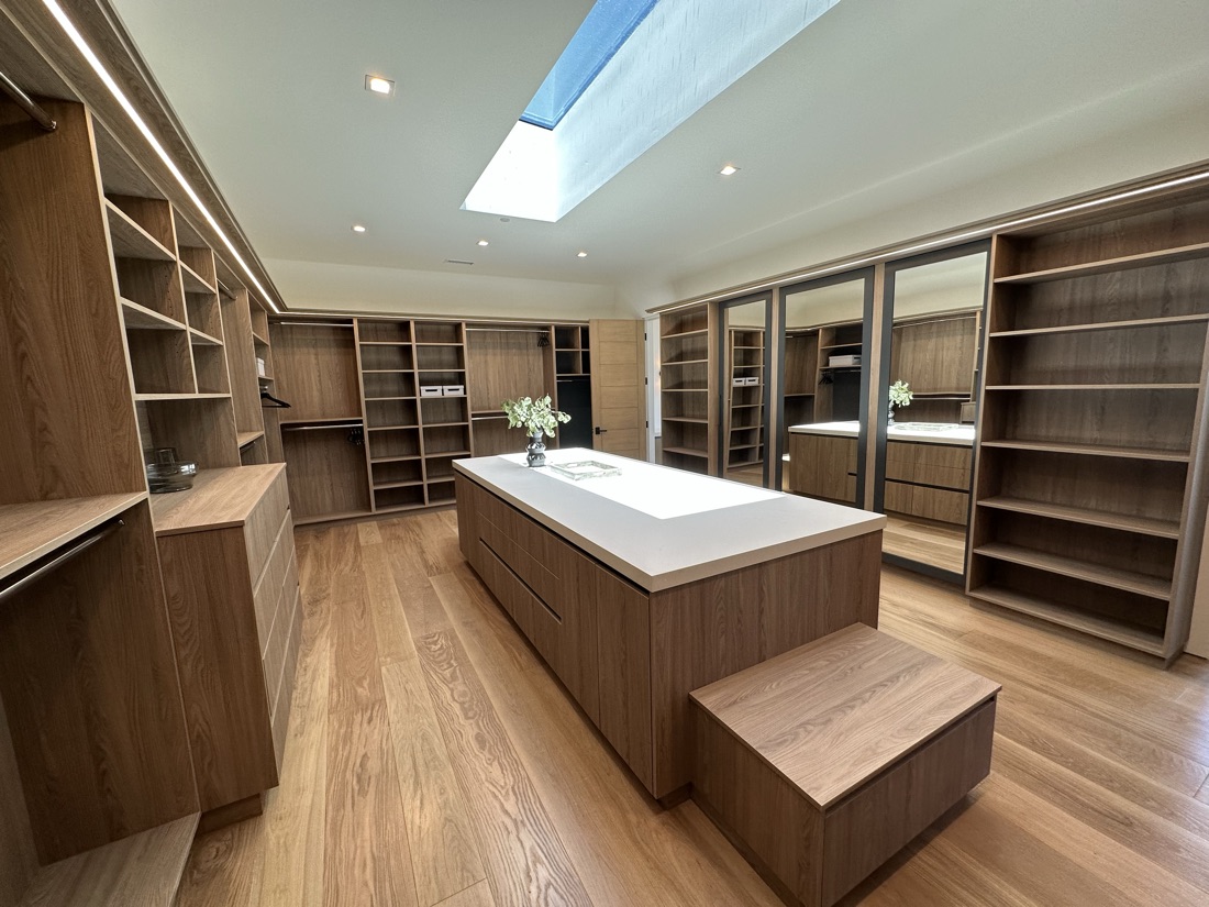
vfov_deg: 85.7
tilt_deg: -8.2
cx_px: 604
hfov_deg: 102.1
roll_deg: +1.4
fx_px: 489
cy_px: 454
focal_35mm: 14
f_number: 2.2
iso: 80
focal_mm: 2.22
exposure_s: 1/120
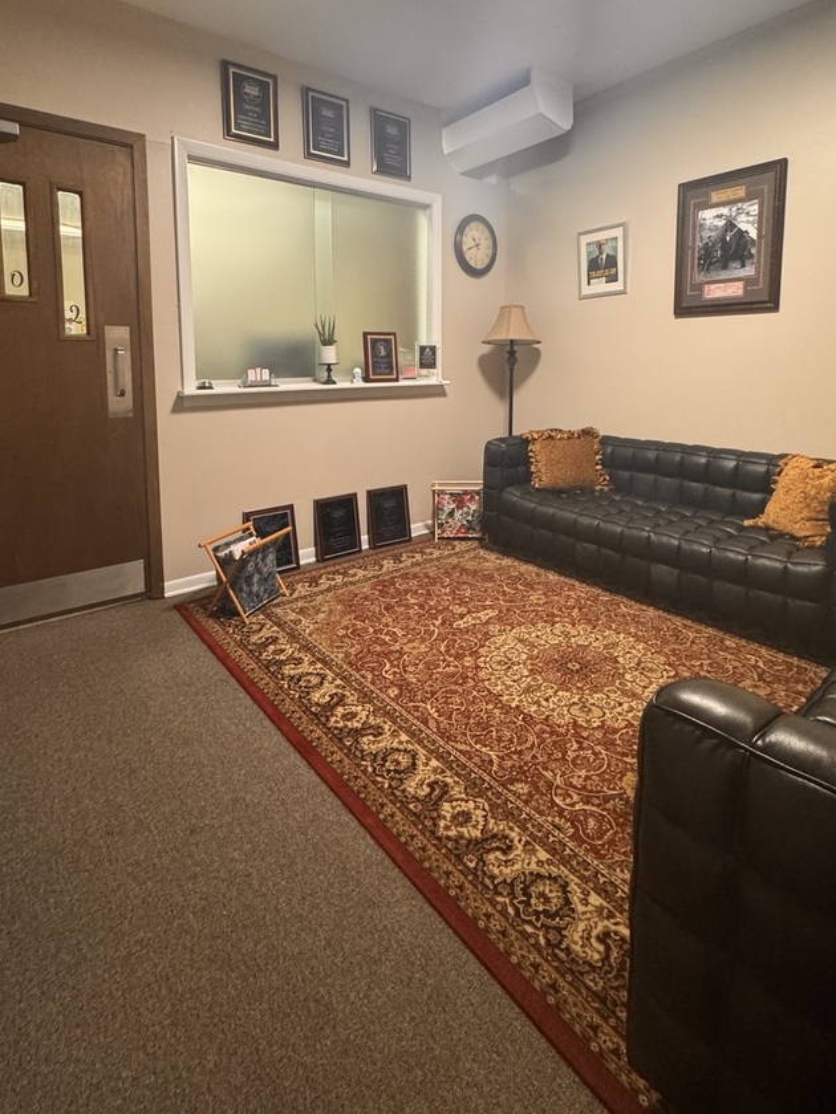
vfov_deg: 85.9
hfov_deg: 71.5
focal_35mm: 18
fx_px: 580
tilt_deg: -5.7
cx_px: 389
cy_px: 412
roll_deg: +0.5
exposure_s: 1/60
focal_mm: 2.22
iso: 640
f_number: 2.2
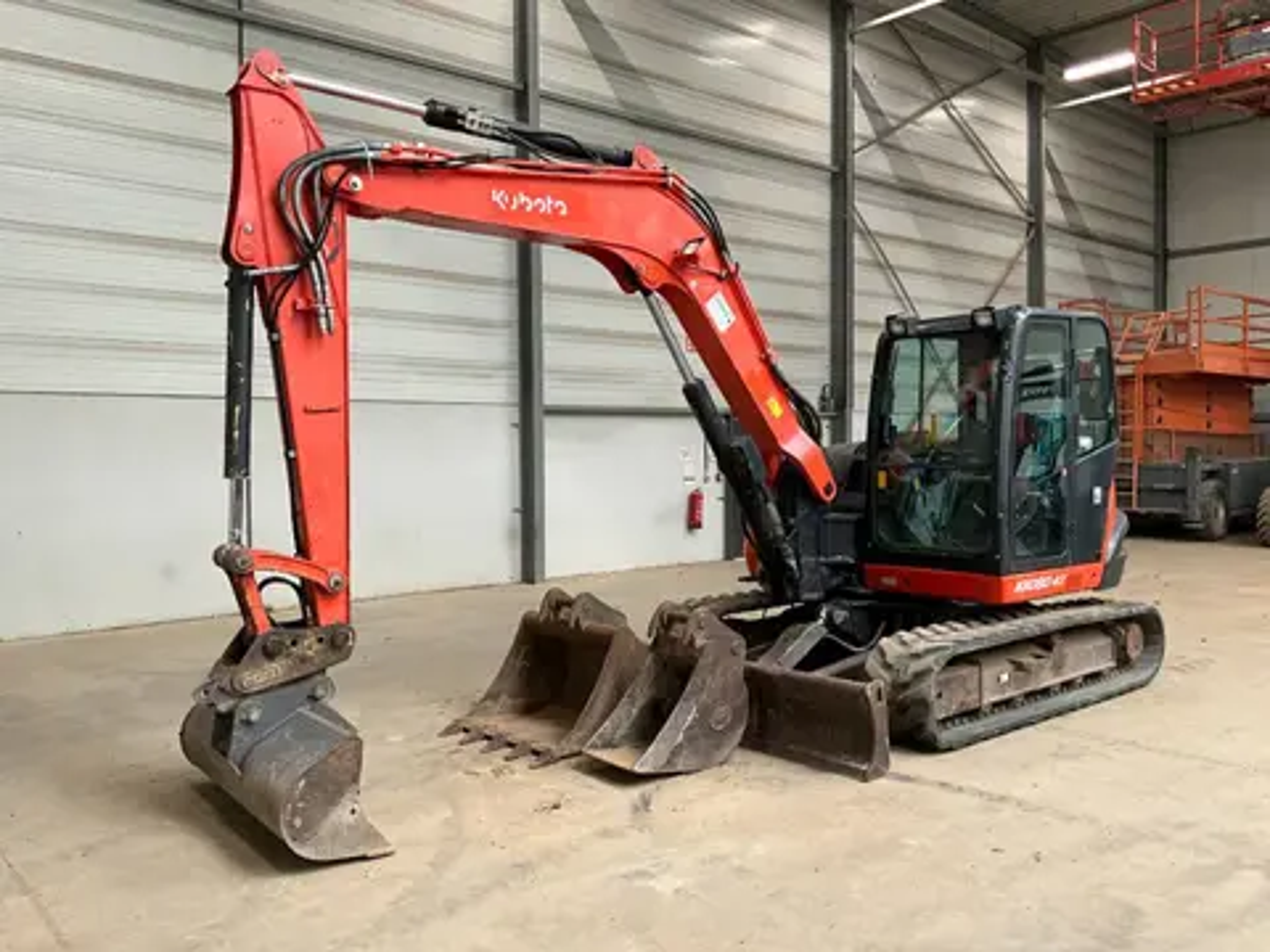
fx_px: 1064
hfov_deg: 61.7
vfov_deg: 48.2
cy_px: 476
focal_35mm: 29
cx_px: 635
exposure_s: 1/60
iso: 80
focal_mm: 3
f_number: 1.8
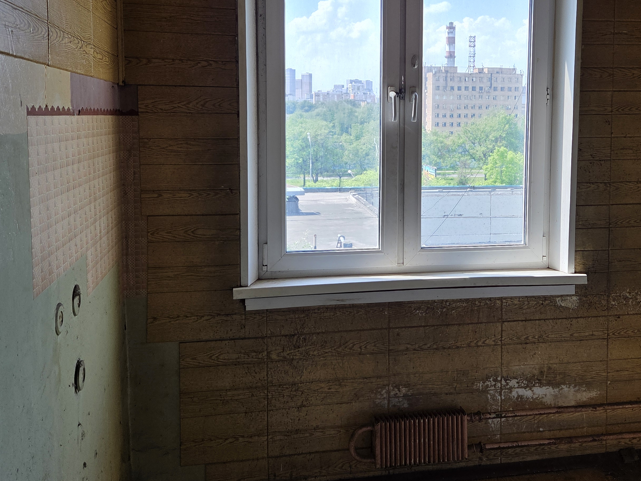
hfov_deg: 48.5
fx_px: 704
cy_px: 169
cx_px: 401
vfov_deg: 37.4
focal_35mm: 38
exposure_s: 1/688
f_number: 1.8
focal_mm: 5.4
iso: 80
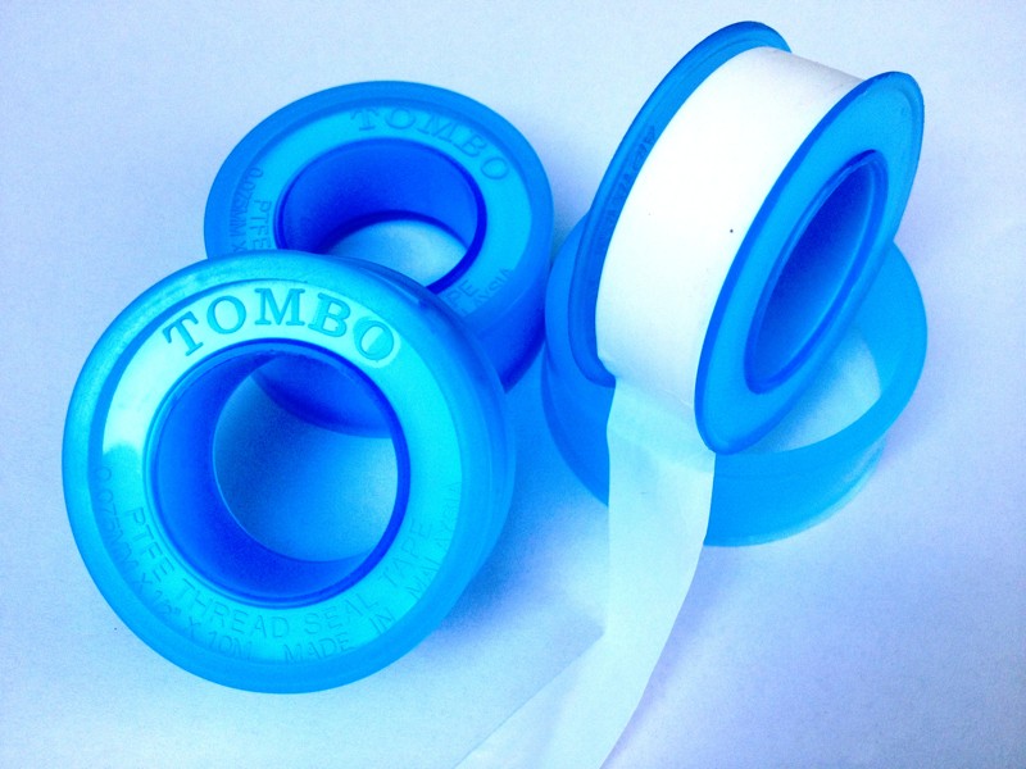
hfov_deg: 52.6
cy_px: 384
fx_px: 1037
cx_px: 513
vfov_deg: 40.7
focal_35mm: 35
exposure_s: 1/431
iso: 64
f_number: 2.4
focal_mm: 4.28
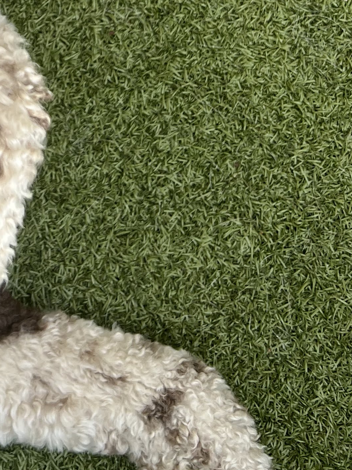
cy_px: -115
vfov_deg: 23.7
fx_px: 1004
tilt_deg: -75.2
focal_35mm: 74
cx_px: -121
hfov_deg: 18.4
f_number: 1.5
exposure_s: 1/1344
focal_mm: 5.7
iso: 50
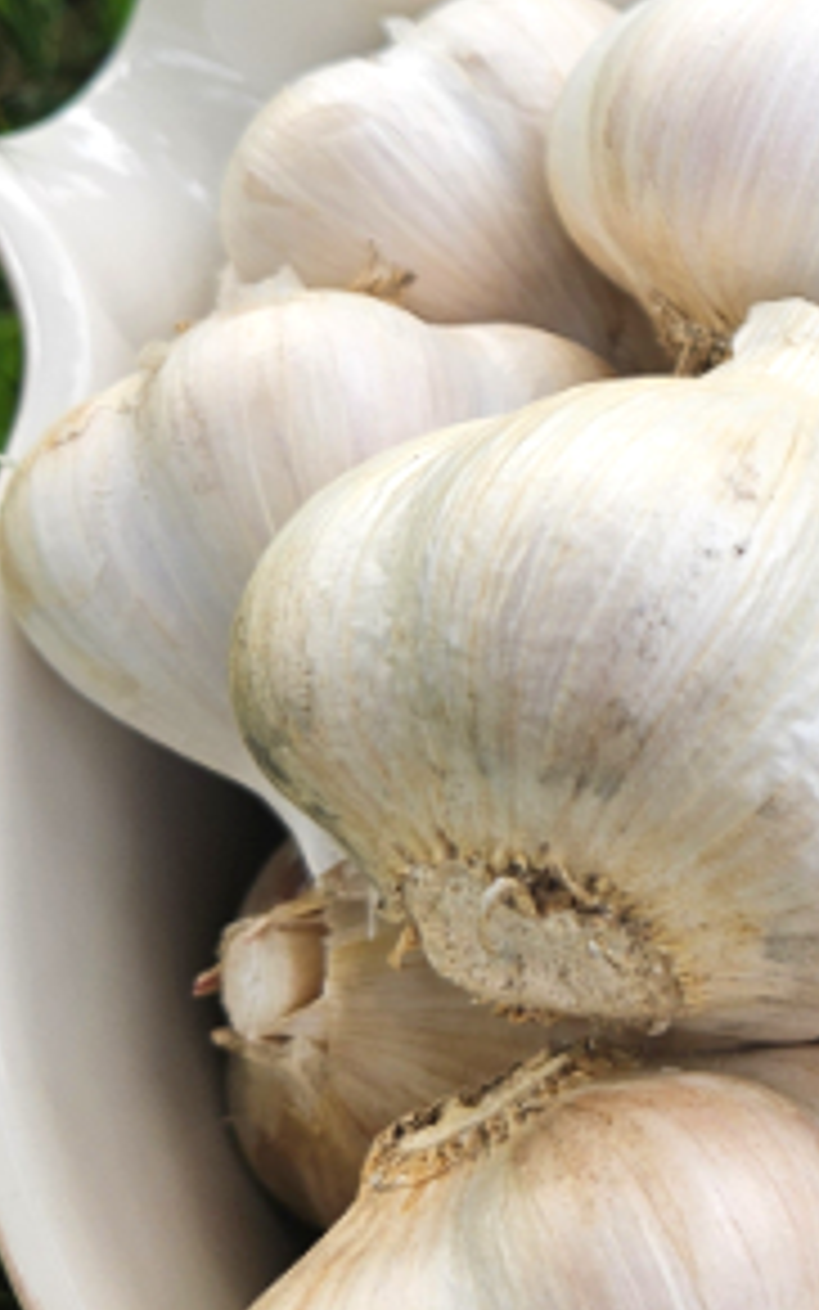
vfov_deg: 30.2
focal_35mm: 67
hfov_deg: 17.6
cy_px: 351
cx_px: 1188
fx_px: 2392
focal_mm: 5.4
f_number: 1.8
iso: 25
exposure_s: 1/281
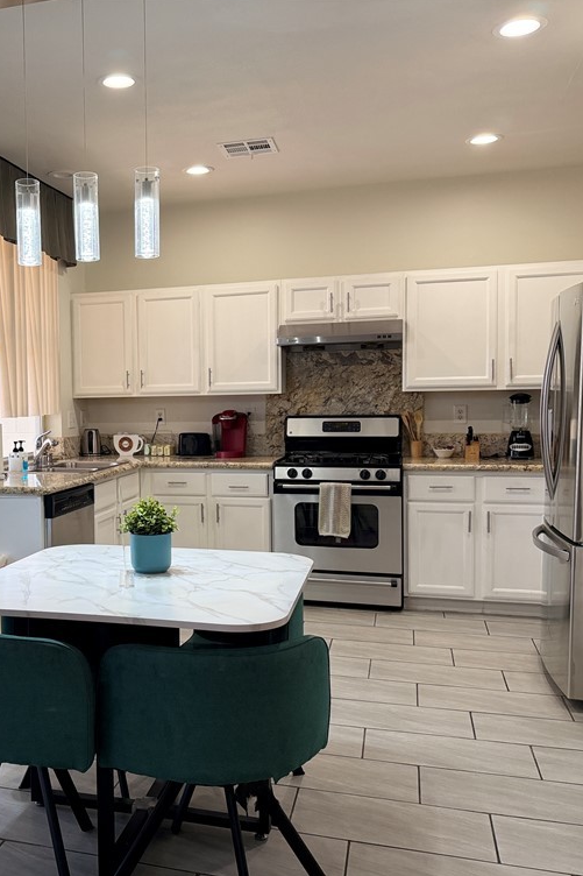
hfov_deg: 37.5
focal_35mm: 34
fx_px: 826
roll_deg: +0.9
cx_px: 119
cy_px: 441
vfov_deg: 55.8
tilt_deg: -3.3
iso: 200
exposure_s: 1/140
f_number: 1.78
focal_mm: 6.76
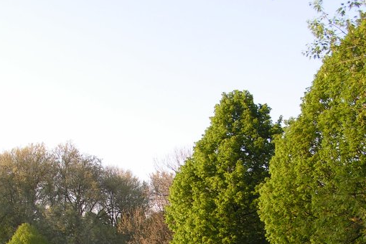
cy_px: 281
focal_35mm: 62
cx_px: 177
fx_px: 630
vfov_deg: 20.7
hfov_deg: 32.4
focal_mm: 5.8
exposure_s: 1/80
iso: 50
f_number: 5.6
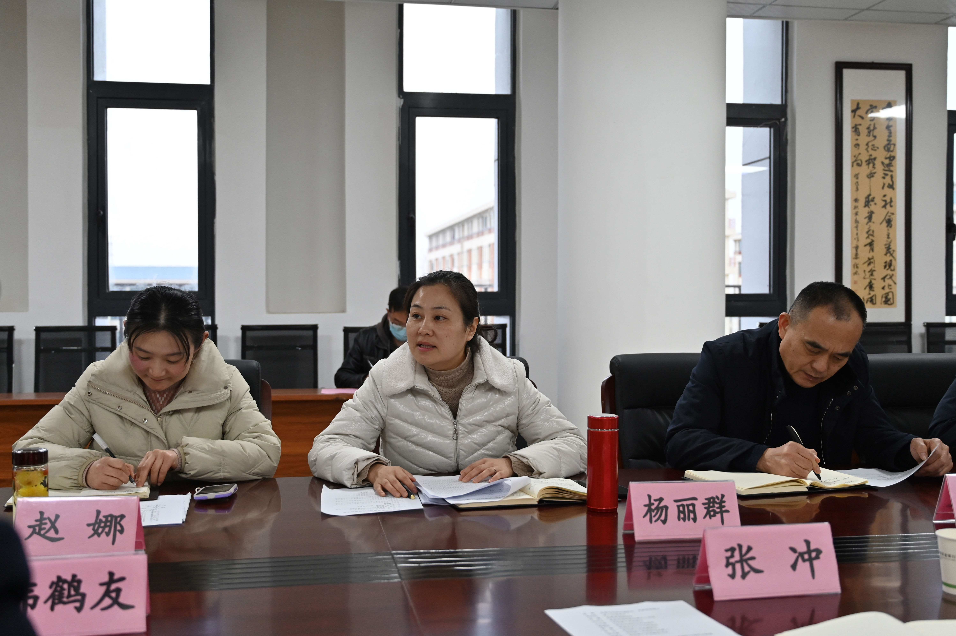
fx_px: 1035
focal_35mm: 39
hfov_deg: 49.6
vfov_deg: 34.2
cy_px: 318
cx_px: 478
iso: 1100
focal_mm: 39
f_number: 4
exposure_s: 1/100
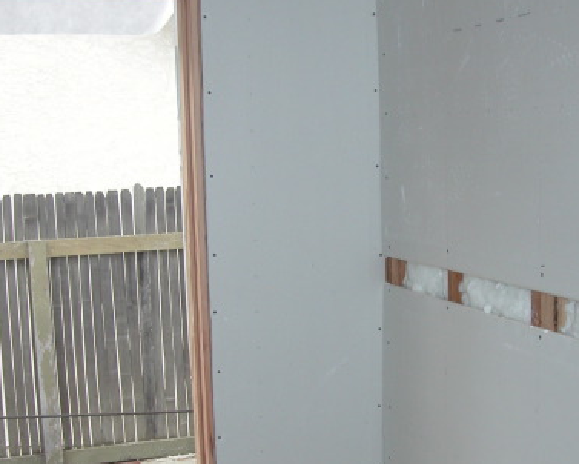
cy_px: 277
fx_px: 994
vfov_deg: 26.2
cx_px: 349
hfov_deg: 32.4
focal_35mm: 58
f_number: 2.8
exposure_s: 1/30
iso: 100
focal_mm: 8.9
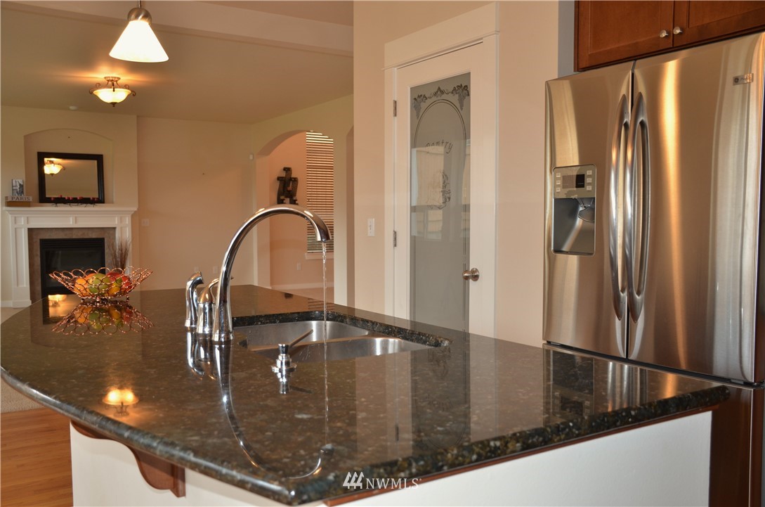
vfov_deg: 39.8
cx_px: 382
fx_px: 700
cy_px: 254
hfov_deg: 57.3
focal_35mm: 33
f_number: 3.5
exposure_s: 1/60
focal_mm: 22
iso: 450
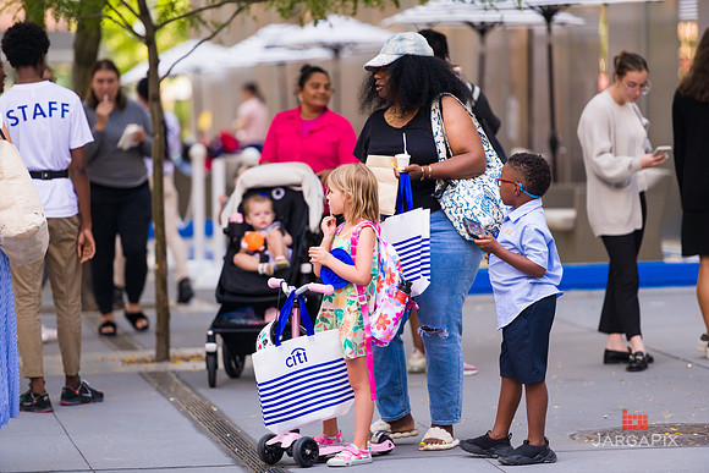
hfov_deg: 10.8
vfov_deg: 7.2
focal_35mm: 190
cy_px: 236
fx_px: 3743
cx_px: 354
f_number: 3.2
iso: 800
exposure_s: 1/640
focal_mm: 190
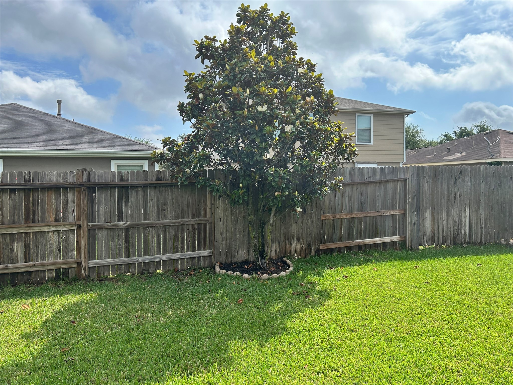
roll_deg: +1.2
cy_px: 192
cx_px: 256
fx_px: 385
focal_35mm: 26
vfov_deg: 53.1
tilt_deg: -2.4
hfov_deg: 67.3
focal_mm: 5.7
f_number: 1.5
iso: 50
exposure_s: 1/4115
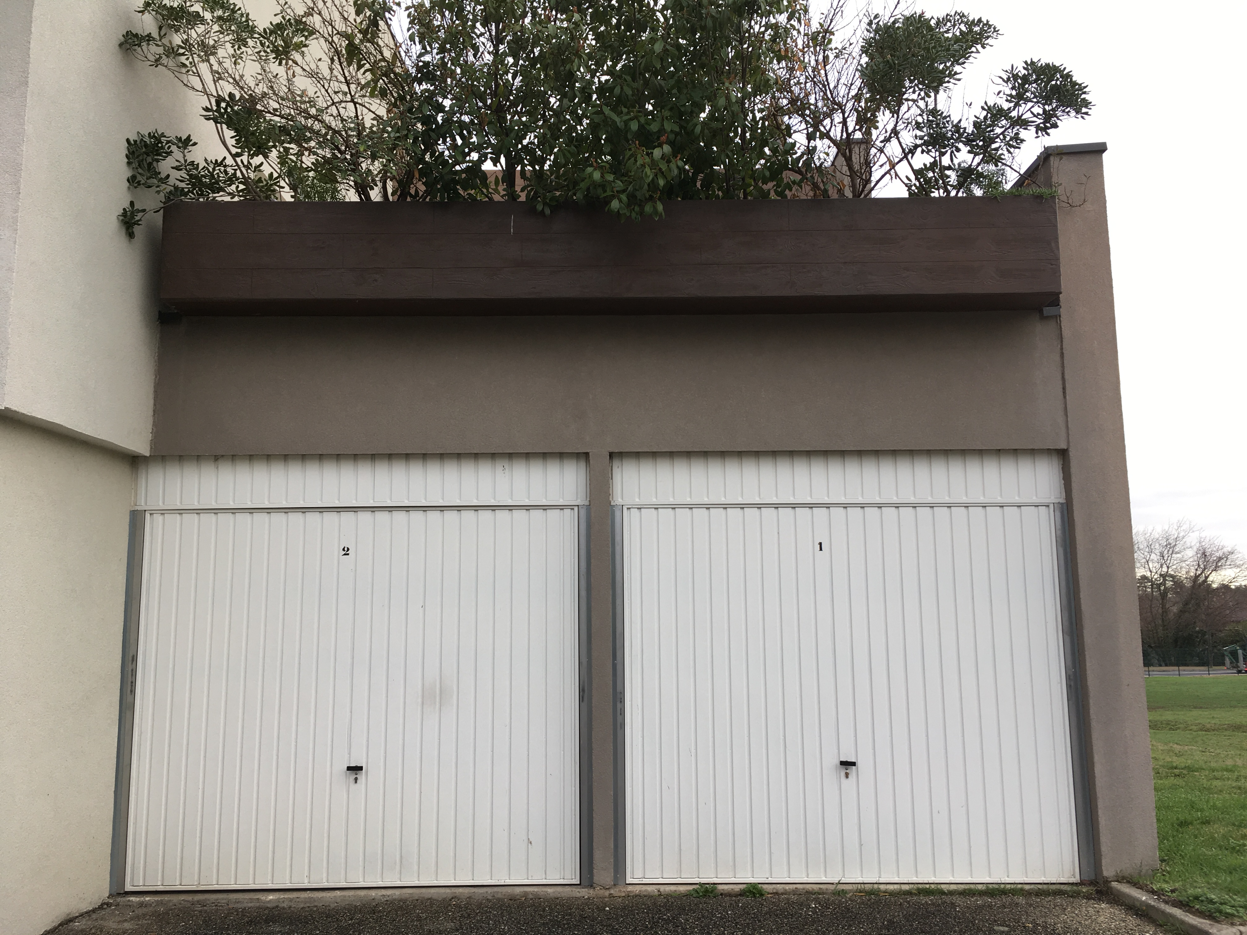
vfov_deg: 48.2
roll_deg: +1.6
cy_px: 468
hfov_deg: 61.7
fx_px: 1045
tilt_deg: +6.2
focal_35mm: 29
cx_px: 624
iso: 25
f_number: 2.2
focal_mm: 4.15
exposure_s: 1/171
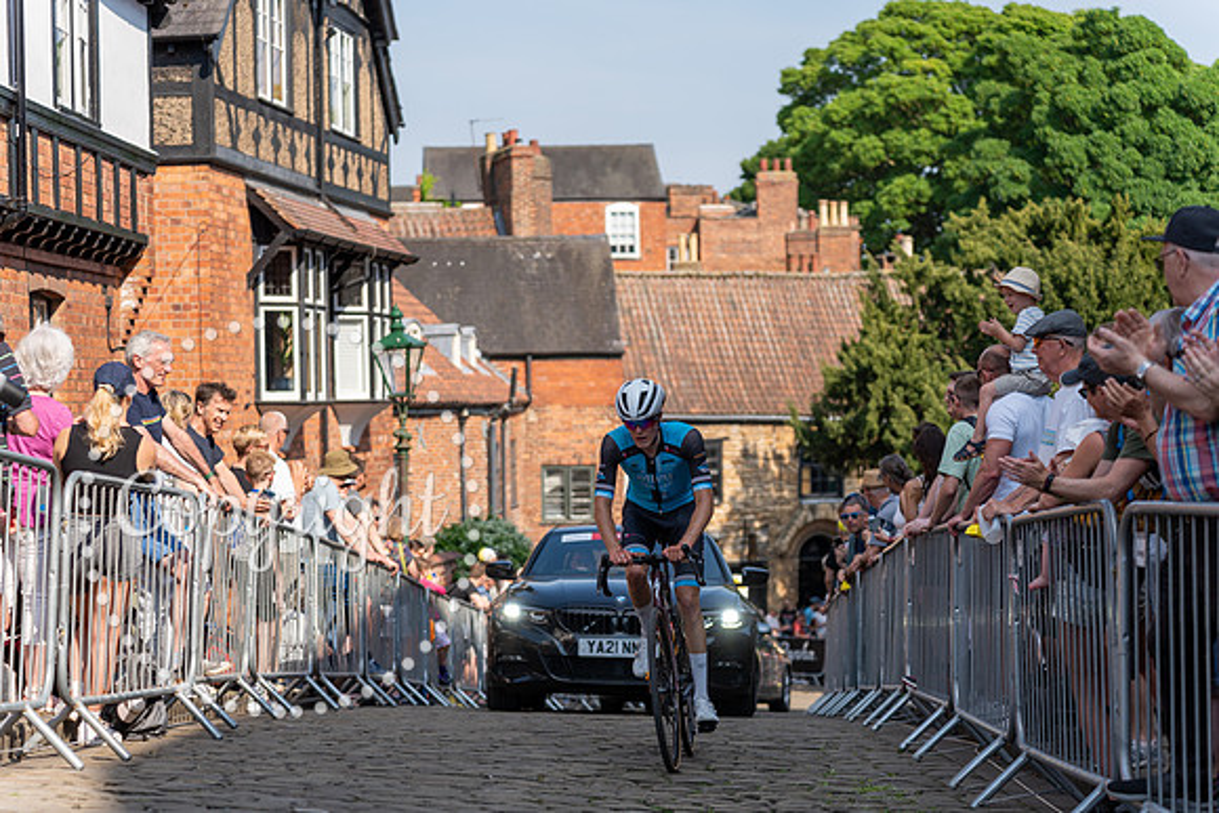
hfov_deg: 27.0
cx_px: 610
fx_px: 2540
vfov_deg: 18.2
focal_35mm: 75
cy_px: 406
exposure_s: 1/1250
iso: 100
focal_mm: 75
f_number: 2.8
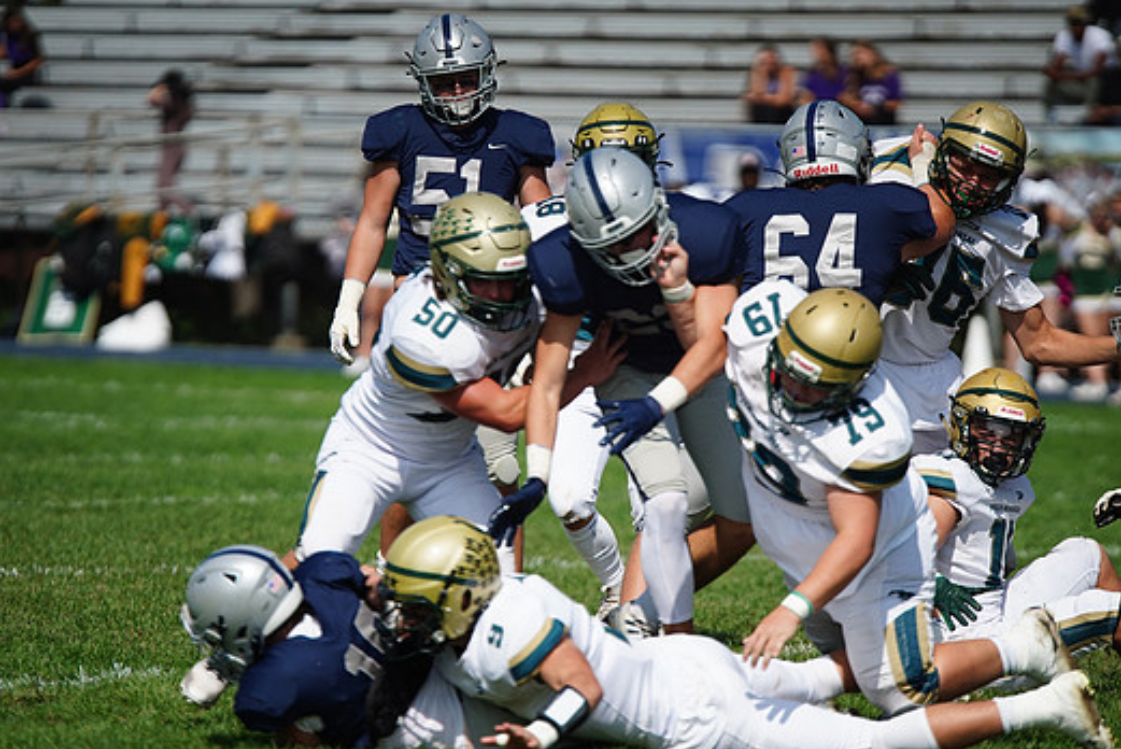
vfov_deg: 4.1
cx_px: 566
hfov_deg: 6.2
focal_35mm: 334
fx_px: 10406
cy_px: 376
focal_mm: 300
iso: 400
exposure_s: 1/8000
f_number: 2.8
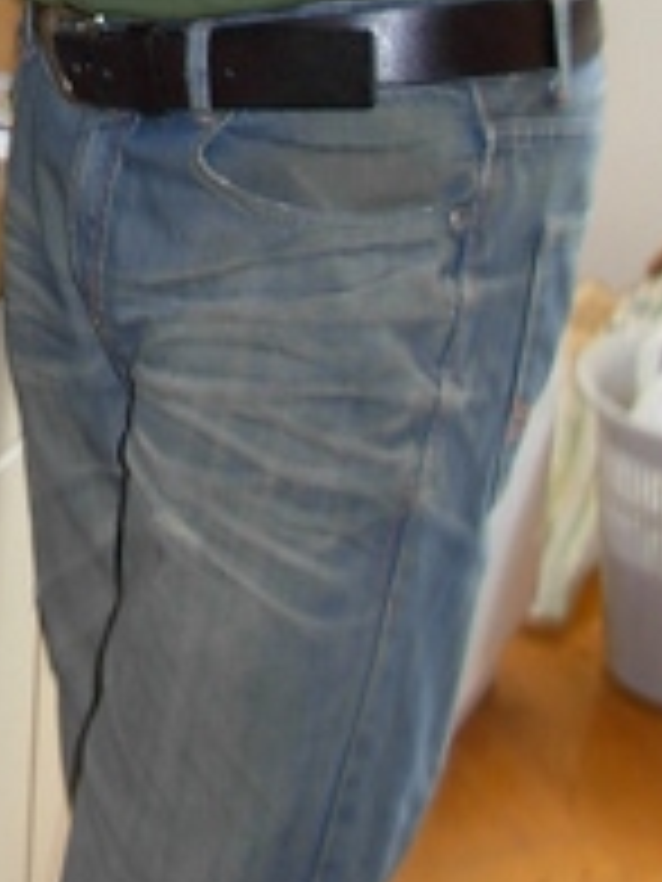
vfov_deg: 14.9
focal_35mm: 124
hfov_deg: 11.6
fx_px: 3162
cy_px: -378
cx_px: -234
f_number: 2.9
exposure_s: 1/22.6
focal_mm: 6.3
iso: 79
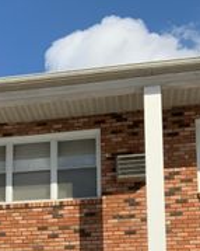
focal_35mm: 79
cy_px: 259
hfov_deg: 19.1
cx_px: 20
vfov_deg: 23.0
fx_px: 585
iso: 20
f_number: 1.8
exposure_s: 1/3322
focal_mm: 3
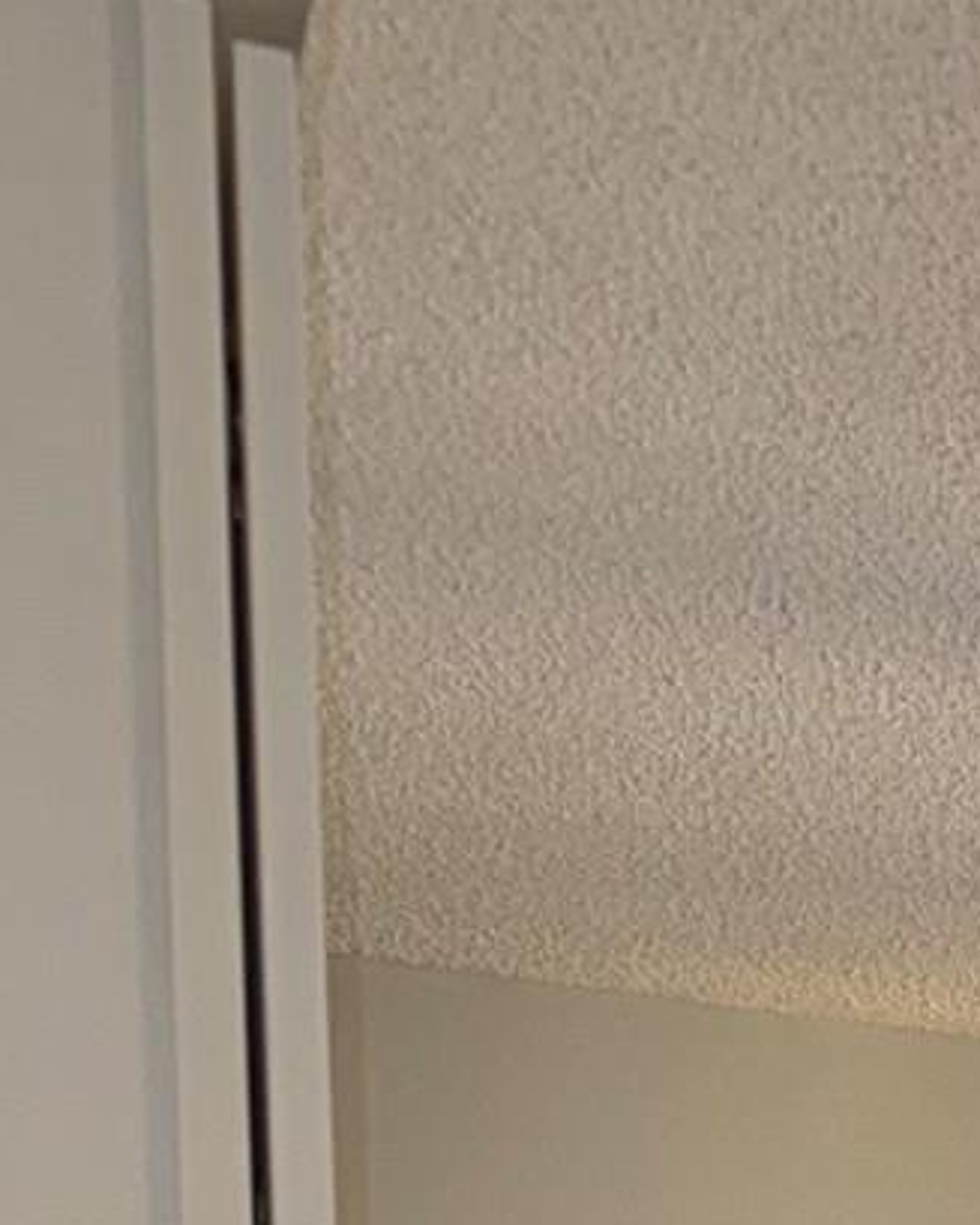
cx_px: 2532
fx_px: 4787
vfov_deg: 12.2
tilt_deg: -3.6
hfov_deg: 9.9
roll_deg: +1.7
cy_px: 2770
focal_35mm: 132
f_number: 1.78
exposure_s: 1/27
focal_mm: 6.76
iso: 64
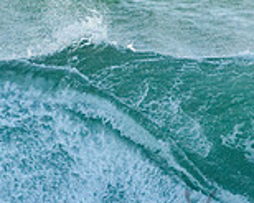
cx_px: 355
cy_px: 201
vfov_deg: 0.9
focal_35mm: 1770
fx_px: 13297
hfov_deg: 1.1
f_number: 5.6
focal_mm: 500
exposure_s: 1/1600
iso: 640
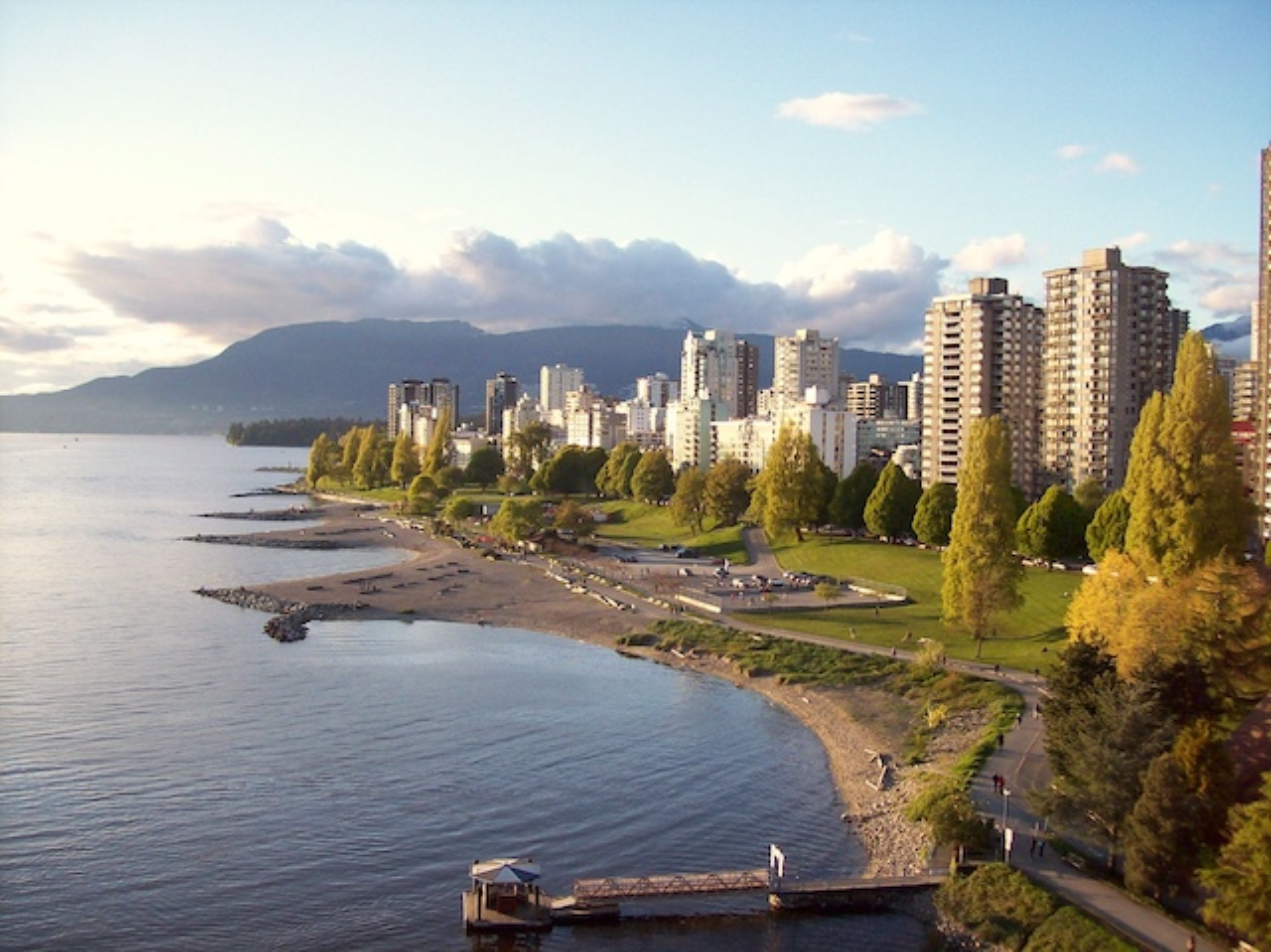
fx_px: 1321
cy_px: 476
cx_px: 636
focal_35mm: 36
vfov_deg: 39.6
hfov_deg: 51.4
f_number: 2.7
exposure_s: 1/513
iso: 80
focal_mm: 6
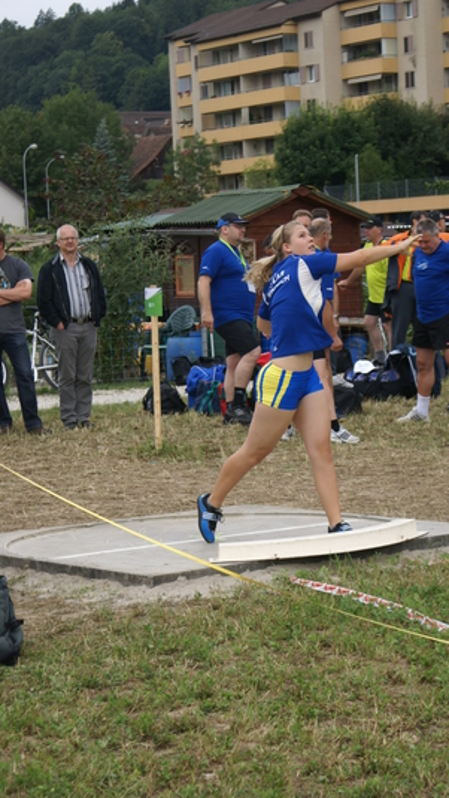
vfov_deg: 19.3
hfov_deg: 10.9
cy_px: 401
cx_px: 257
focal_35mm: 111
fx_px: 2349
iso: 100
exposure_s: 1/250
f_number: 5.6
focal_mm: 70
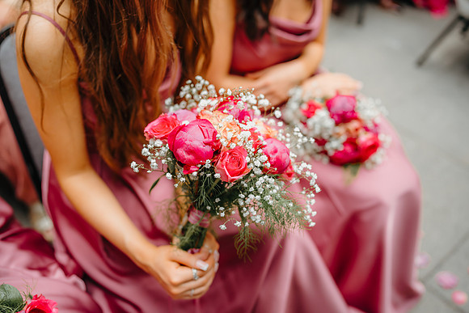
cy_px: 156
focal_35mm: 35
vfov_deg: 37.9
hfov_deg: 54.4
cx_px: 234
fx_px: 456
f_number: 2
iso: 100
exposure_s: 1/200
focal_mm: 35
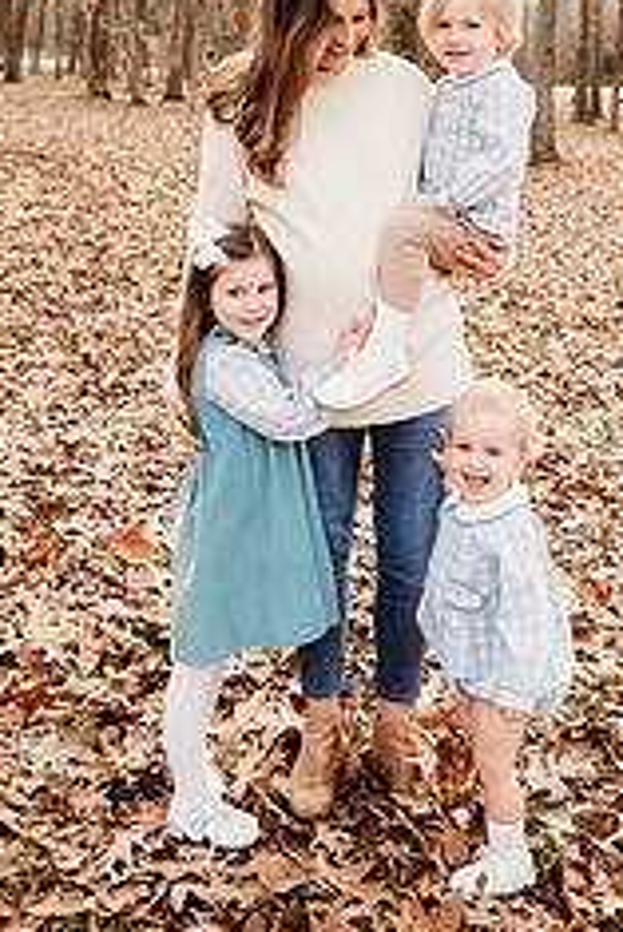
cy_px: 143
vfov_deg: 40.4
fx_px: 1192
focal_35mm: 46
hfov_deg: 29.2
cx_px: 381
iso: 125
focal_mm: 24
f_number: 3.2
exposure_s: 1/250
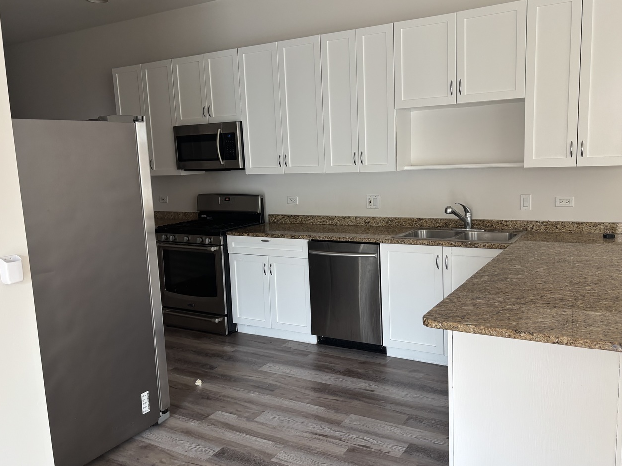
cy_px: 233
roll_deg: +2.1
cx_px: 326
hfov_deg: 59.9
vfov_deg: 46.8
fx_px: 539
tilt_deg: -6.3
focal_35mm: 30
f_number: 1.6
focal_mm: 5.96
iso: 125
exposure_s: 1/112
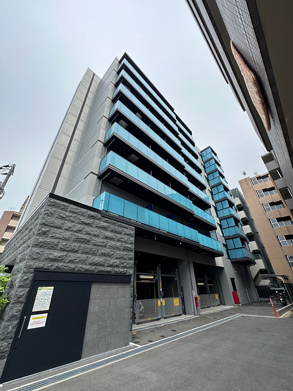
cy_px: 196
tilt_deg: +30.6
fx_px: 158
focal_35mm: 14
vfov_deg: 102.1
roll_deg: +0.9
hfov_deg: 85.7
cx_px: 146
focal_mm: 2.22
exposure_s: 1/581
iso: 40
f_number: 2.2
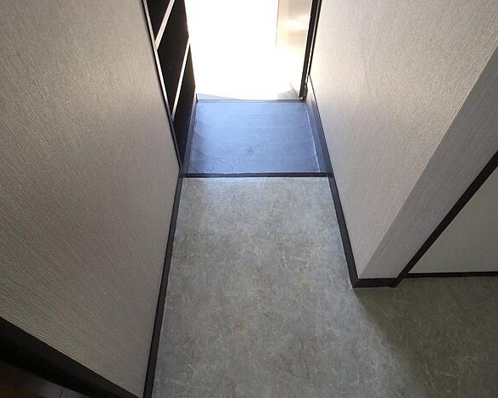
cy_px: 202
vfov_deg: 44.5
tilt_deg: -51.9
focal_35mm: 33
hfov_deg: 54.2
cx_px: 253
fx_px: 486
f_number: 2.4
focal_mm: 3.3
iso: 25
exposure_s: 1/120
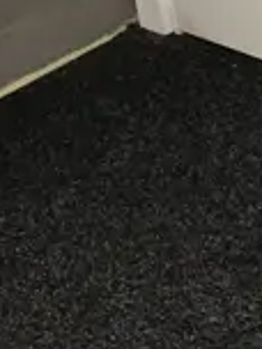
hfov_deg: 6.8
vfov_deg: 9.9
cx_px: 825
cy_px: -101
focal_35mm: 196
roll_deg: +0.8
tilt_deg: -24.2
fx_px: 1978
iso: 40
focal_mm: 4.15
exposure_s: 1/17
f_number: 2.2
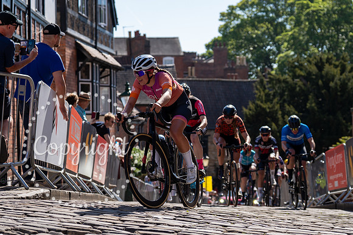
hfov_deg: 23.1
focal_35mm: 88
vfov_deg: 15.6
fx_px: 862
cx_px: 164
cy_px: 139
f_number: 3.5
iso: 100
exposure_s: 1/1000
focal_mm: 70
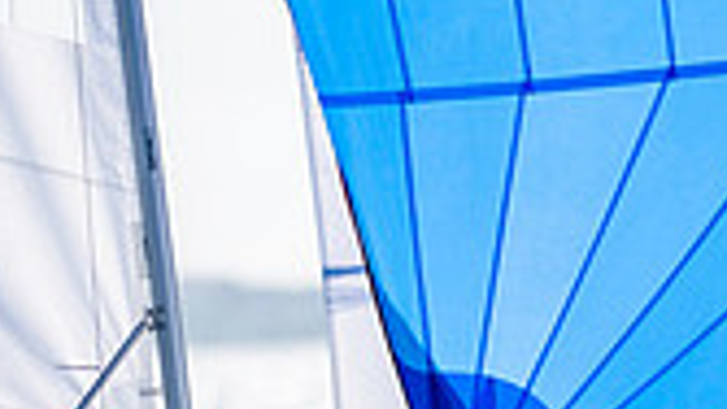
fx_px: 31620
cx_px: -152
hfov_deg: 1.3
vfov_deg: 0.7
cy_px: 825
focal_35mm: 1640
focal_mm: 300
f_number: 5
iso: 200
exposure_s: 1/5000
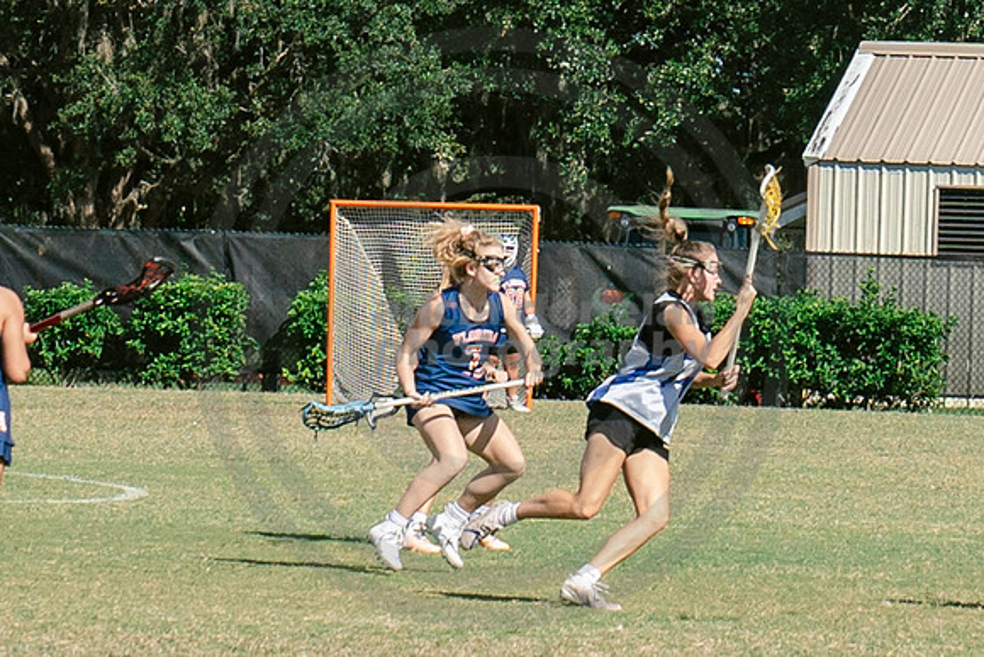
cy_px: 99
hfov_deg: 4.9
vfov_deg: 3.3
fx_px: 11500
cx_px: 796
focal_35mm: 421
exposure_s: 1/1250
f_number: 5.6
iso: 250
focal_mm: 70
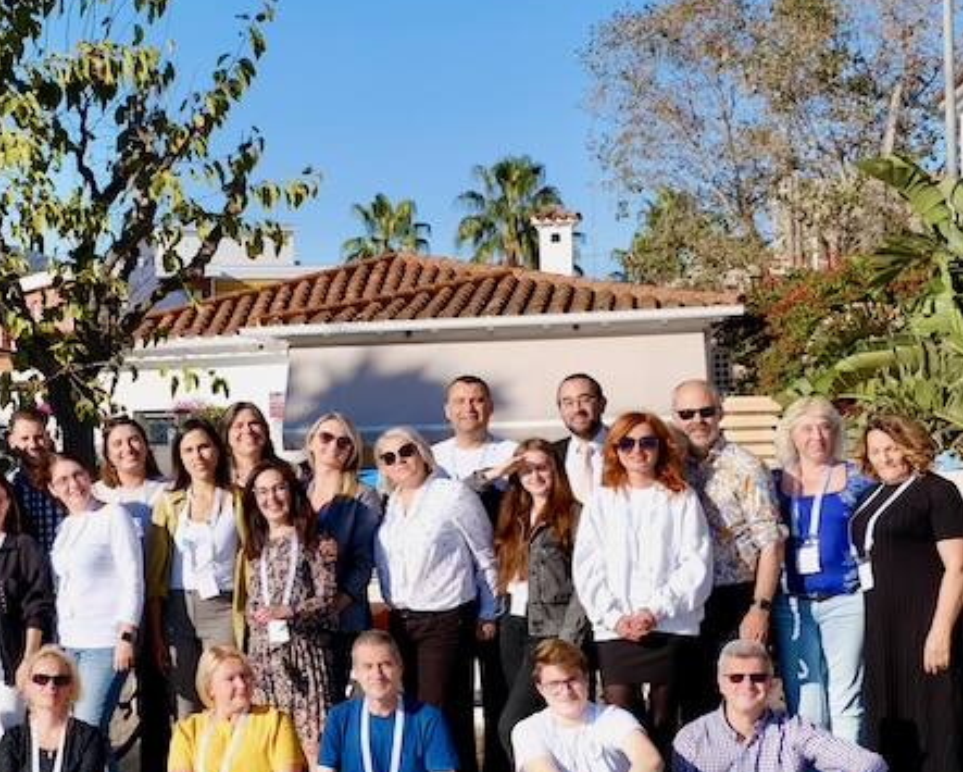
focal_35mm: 84
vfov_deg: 18.3
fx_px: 2396
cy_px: 446
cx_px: -98
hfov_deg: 21.5
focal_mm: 20.5
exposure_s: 1/450
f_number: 8
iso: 200
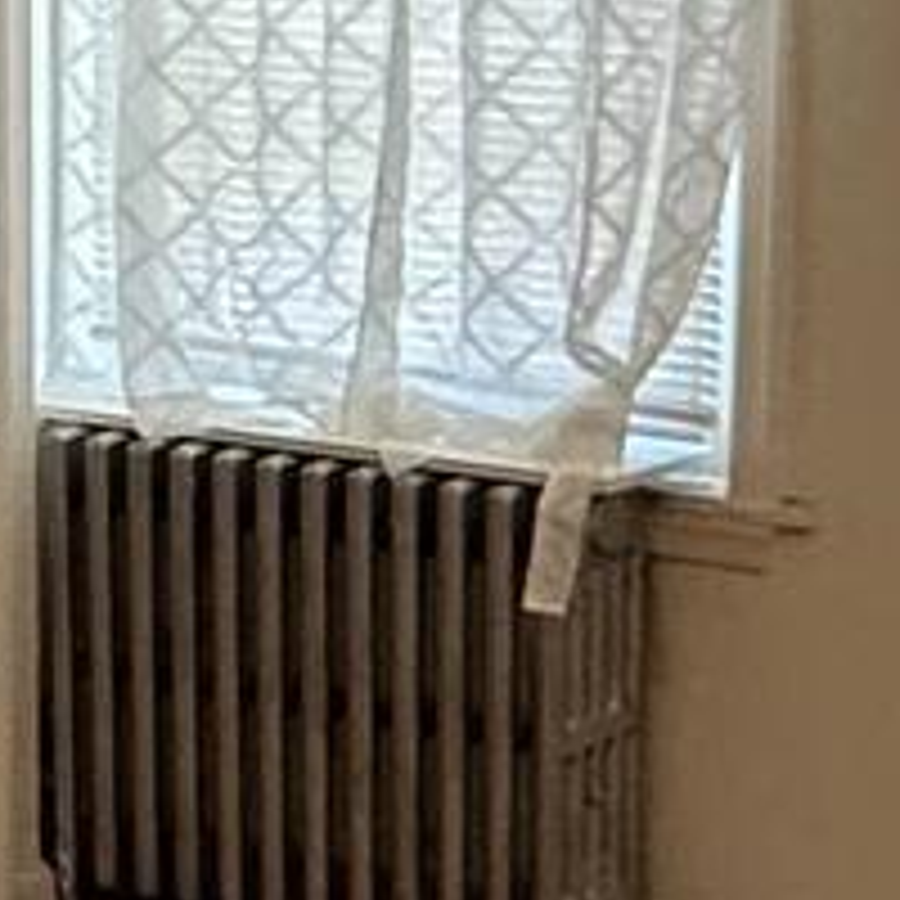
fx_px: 3736
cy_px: 558
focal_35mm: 127
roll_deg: -0.4
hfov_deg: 13.7
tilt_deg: -10.9
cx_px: 328
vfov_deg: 13.7
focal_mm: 2.22
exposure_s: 1/120
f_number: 2.2
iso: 200
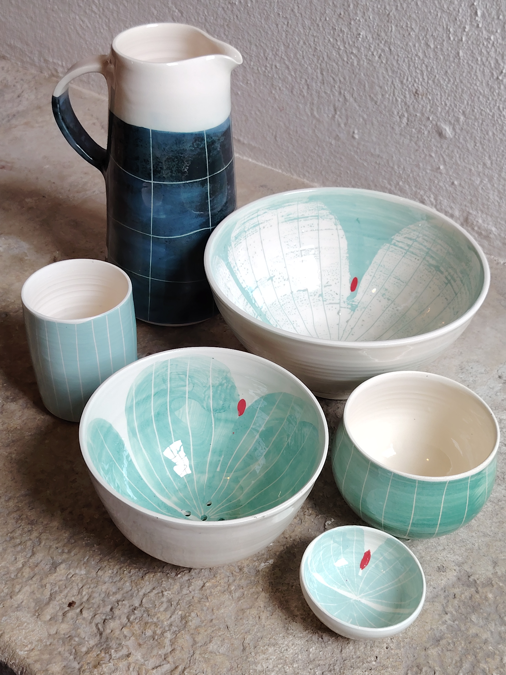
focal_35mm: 48
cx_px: 253
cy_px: 338
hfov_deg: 30.3
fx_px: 936
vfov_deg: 39.7
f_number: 1.75
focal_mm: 5.25
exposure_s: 1/25
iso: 1225
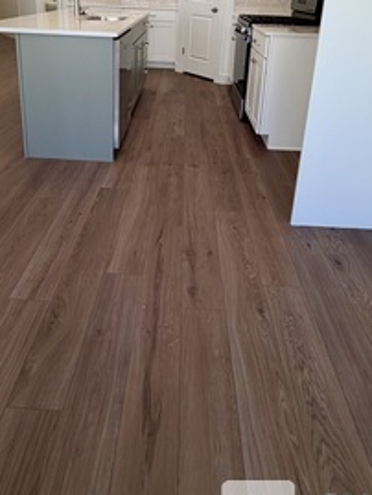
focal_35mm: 26
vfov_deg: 61.3
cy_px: 94
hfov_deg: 53.1
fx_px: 372
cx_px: 174
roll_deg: -2.3
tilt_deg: -14.8
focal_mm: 2.22
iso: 80
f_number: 2.2
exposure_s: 1/121
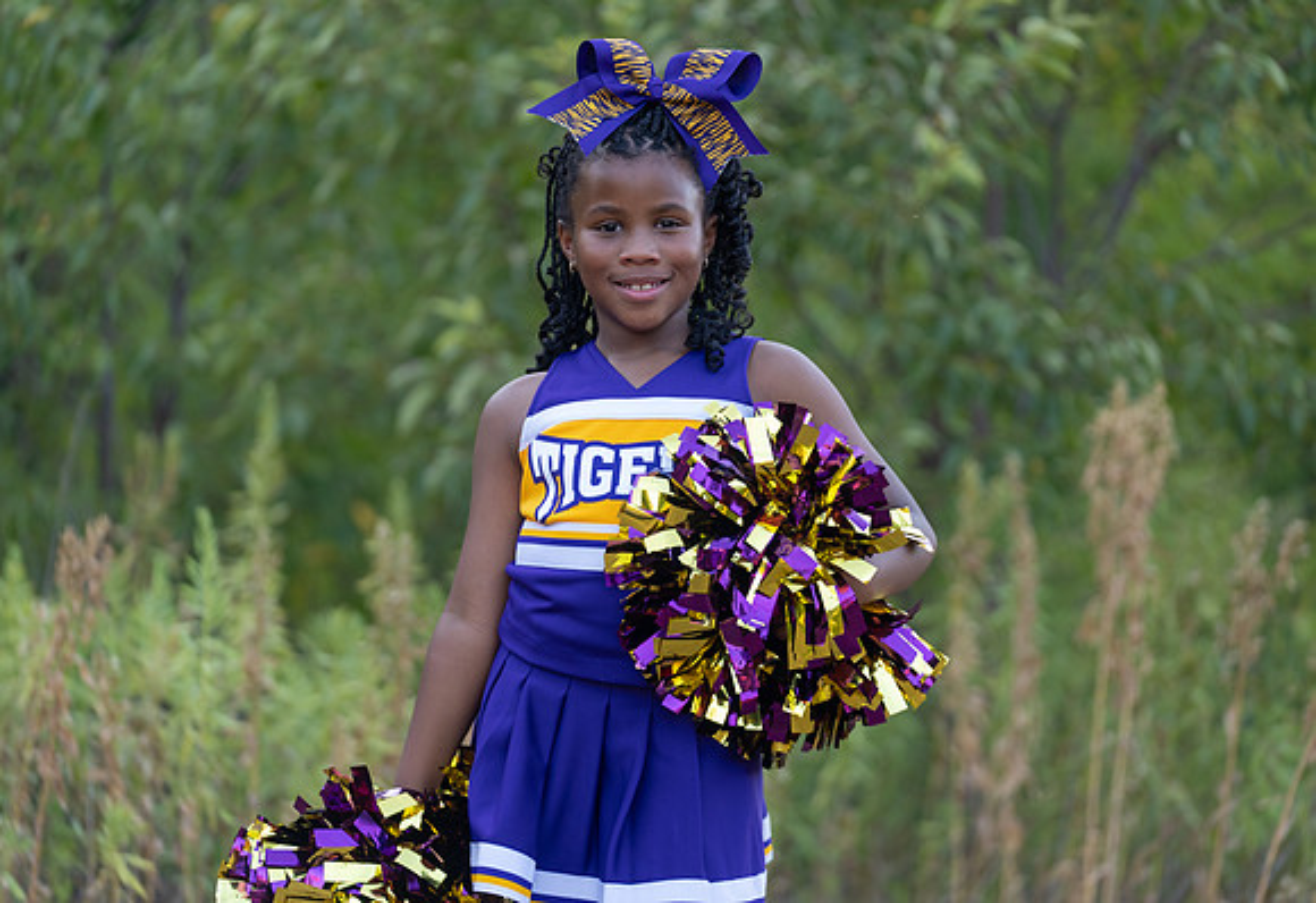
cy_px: 449
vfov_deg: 10.6
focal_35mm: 132
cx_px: 681
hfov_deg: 15.4
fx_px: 4882
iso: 320
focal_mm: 129
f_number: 2.8
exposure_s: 1/320
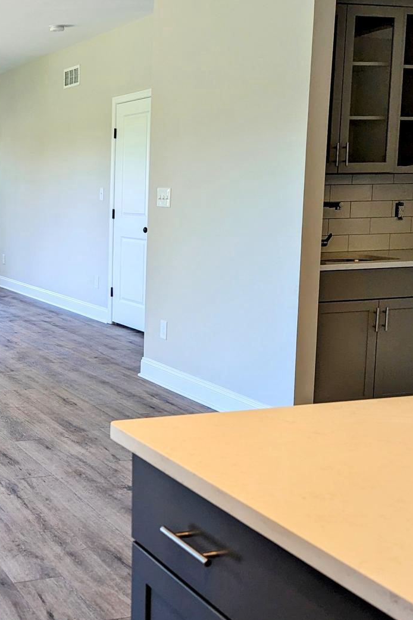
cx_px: -30
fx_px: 843
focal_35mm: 49
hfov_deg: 25.7
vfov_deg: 40.3
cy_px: 304
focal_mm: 6.81
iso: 64
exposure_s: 1/120
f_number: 1.85
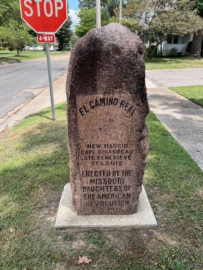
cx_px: 102
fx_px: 203
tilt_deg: -22.2
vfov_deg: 67.3
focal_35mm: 26
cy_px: 135
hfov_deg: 53.1
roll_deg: +1.1
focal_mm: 5.1
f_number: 1.6
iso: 50
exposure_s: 1/1175
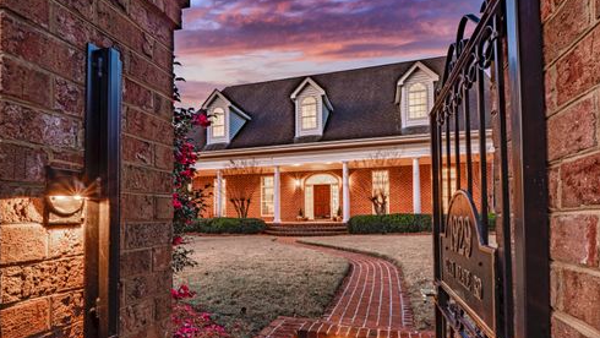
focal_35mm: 20
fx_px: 318
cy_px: 212
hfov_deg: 86.6
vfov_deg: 55.2
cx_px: 296
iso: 200
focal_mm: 9
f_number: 14
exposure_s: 1
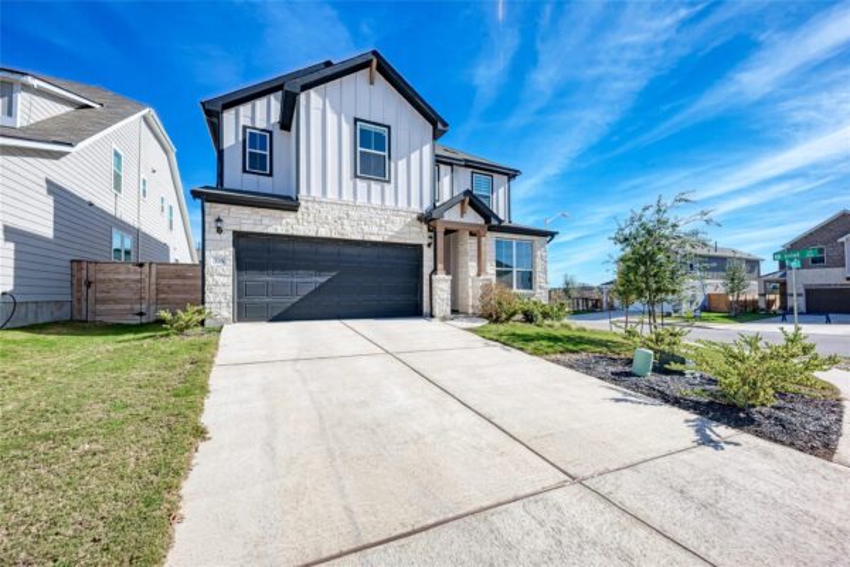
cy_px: 284
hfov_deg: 104.3
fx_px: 331
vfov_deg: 81.2
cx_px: 425
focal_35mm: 14
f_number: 8
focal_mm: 14
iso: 200
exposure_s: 1/4000
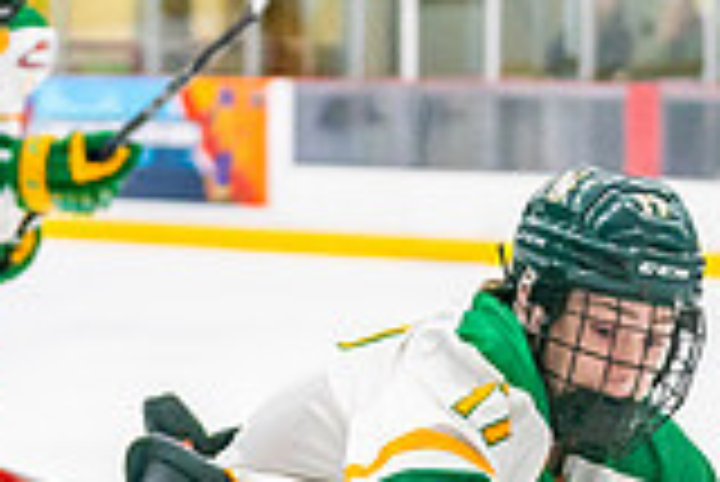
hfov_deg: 6.4
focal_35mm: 321
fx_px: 6426
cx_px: 320
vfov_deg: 4.3
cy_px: 519
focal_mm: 70
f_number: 2.8
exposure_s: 1/1250
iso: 3200
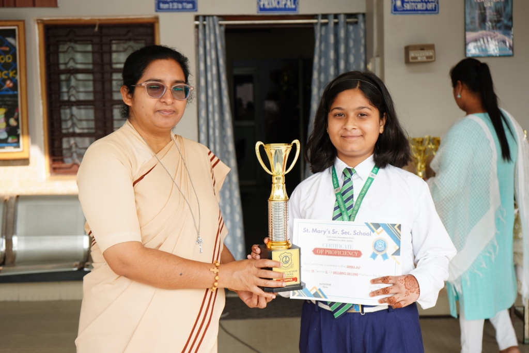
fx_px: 779
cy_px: 176
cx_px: 264
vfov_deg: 25.5
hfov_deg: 37.5
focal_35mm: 53
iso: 100
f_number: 5.6
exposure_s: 1/80
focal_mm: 53
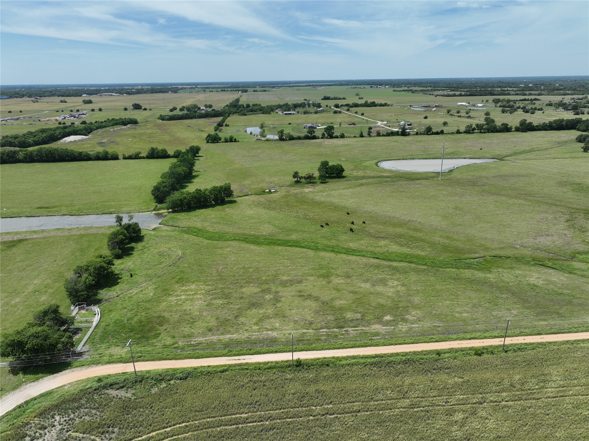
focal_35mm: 24
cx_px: 294
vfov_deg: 56.8
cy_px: 220
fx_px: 408
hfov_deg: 71.6
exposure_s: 1/2000
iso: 100
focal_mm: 12.29
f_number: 2.8
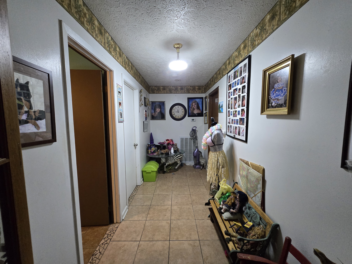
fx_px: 132
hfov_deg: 106.2
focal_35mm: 13
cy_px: 132
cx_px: 176
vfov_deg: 89.9
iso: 640
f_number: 2.2
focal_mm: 2.2
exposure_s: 1/60
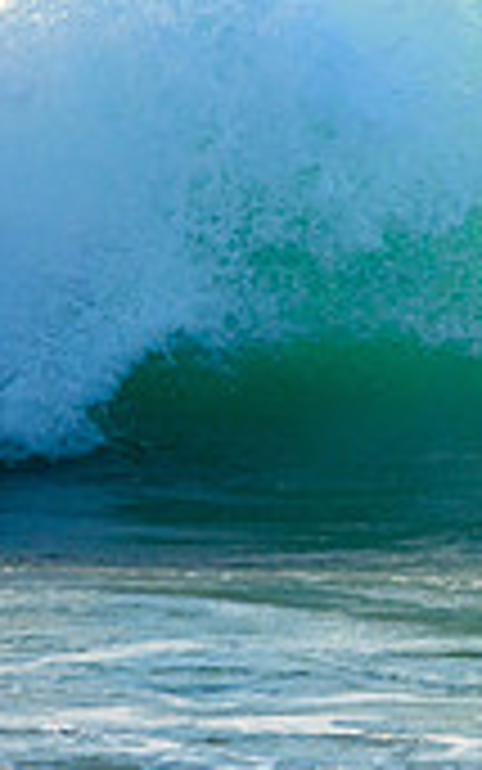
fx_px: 29043
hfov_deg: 0.9
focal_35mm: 1383
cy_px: 7
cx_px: 1302
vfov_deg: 1.5
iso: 1100
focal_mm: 400
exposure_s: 1/2000
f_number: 9
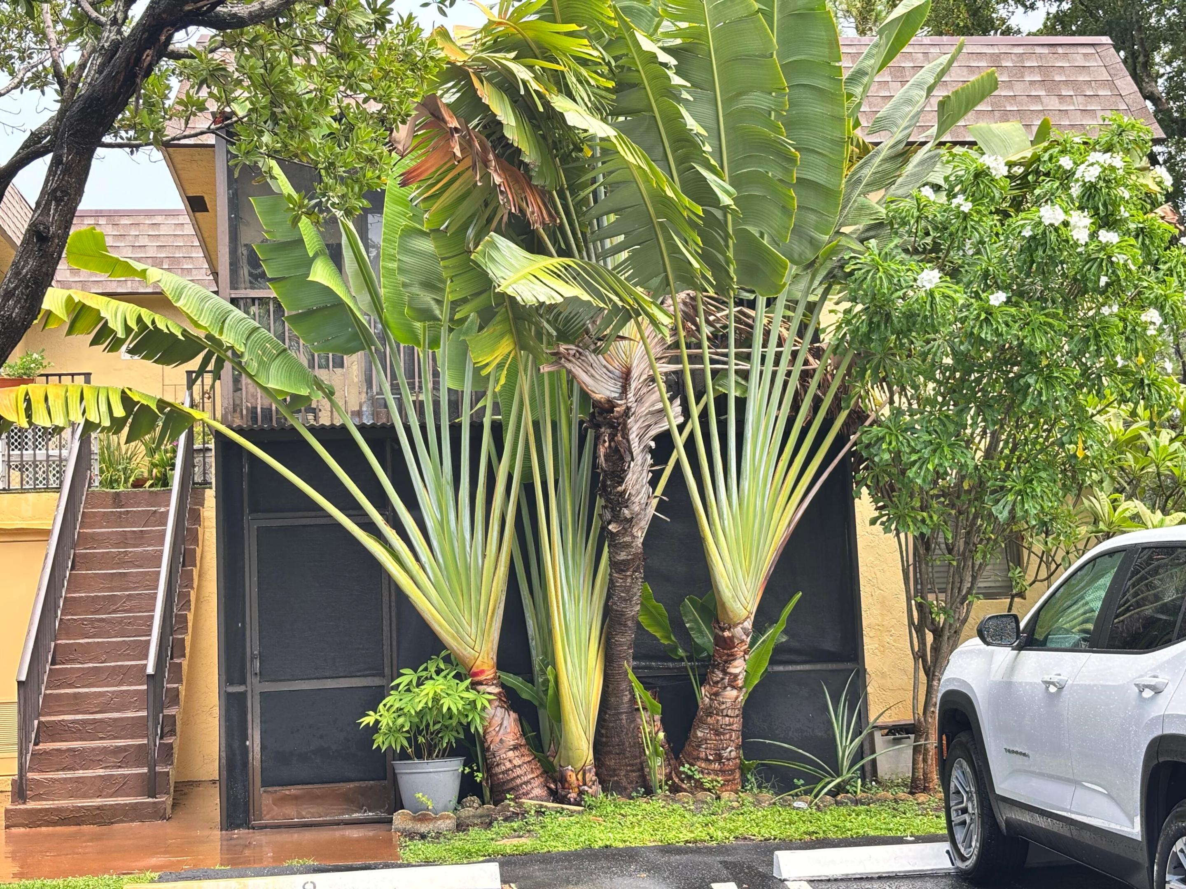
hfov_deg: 36.8
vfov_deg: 28.0
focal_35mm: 52
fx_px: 1782
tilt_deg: +6.6
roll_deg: +1.8
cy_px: 444
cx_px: 593
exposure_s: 1/172
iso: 40
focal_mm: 5.96
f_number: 1.6
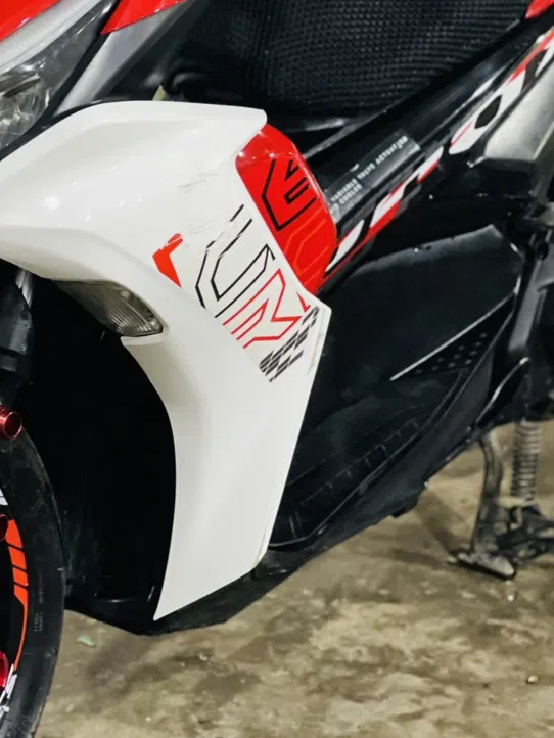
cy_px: 220
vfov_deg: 16.2
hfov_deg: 12.2
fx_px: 2580
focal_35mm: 121
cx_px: 62
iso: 400
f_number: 2.2
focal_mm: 7.5
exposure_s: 1/17
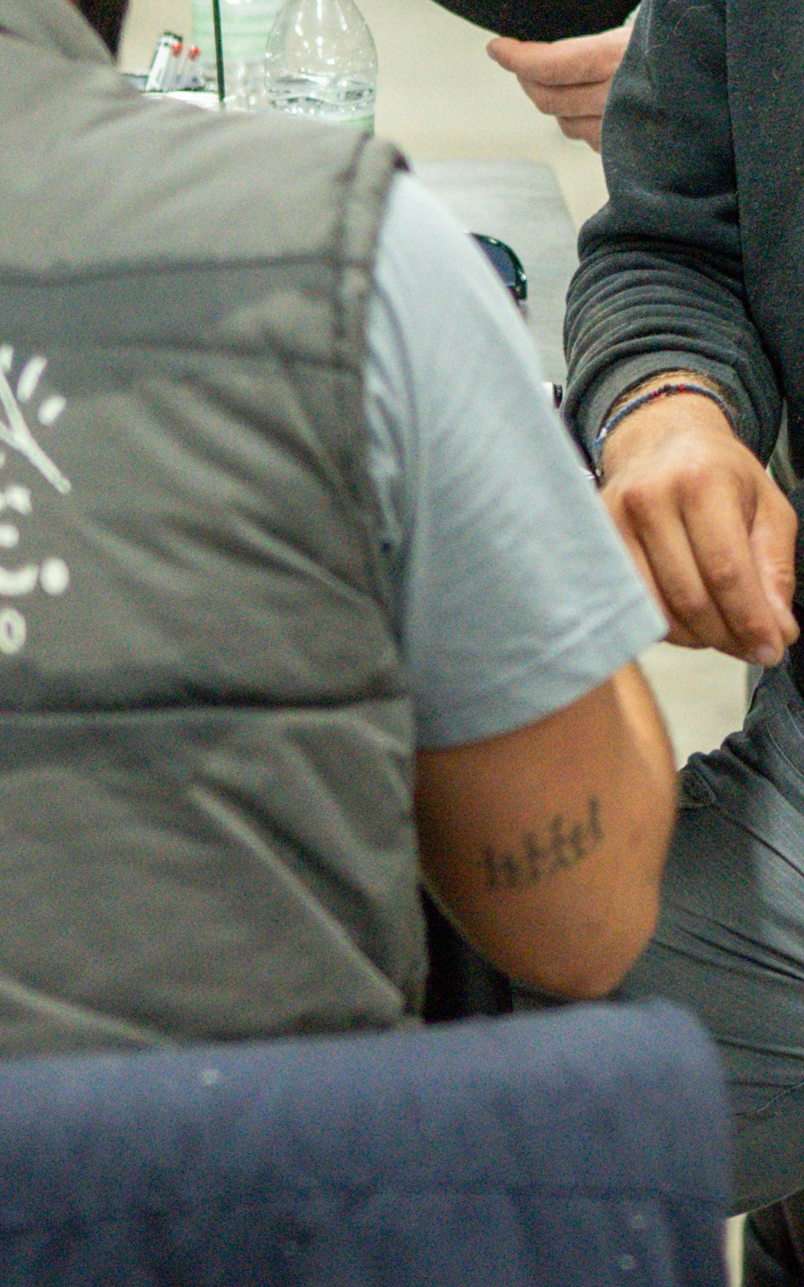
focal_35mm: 152
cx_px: 975
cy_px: -12
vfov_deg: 13.6
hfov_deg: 8.5
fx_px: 5328
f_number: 2
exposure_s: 1/640
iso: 1600
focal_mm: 40
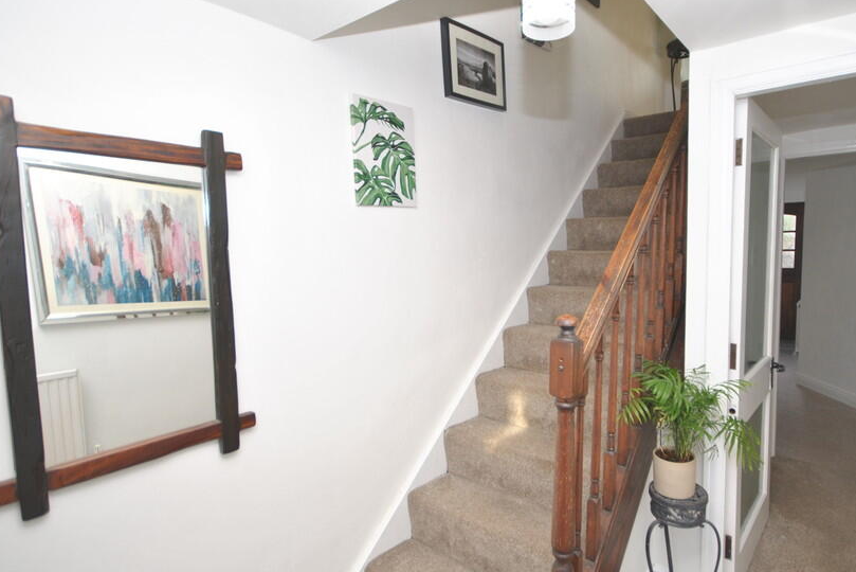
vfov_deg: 64.6
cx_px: 482
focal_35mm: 19
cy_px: 291
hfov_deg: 86.4
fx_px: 452
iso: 200
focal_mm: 10
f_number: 4
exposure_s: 1/60
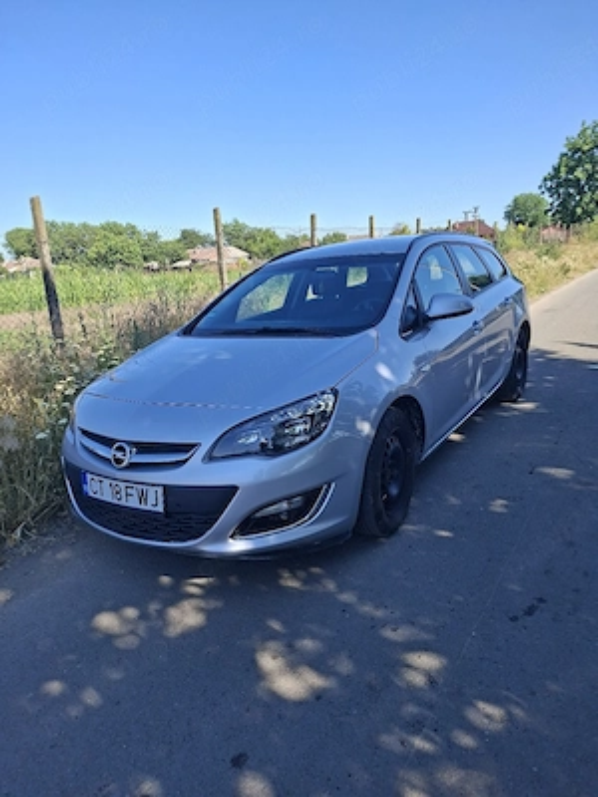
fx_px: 530
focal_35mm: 23
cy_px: 398
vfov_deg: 73.9
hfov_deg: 58.9
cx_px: 299
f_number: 1.8
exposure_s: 1/1250
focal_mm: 5.54
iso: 50
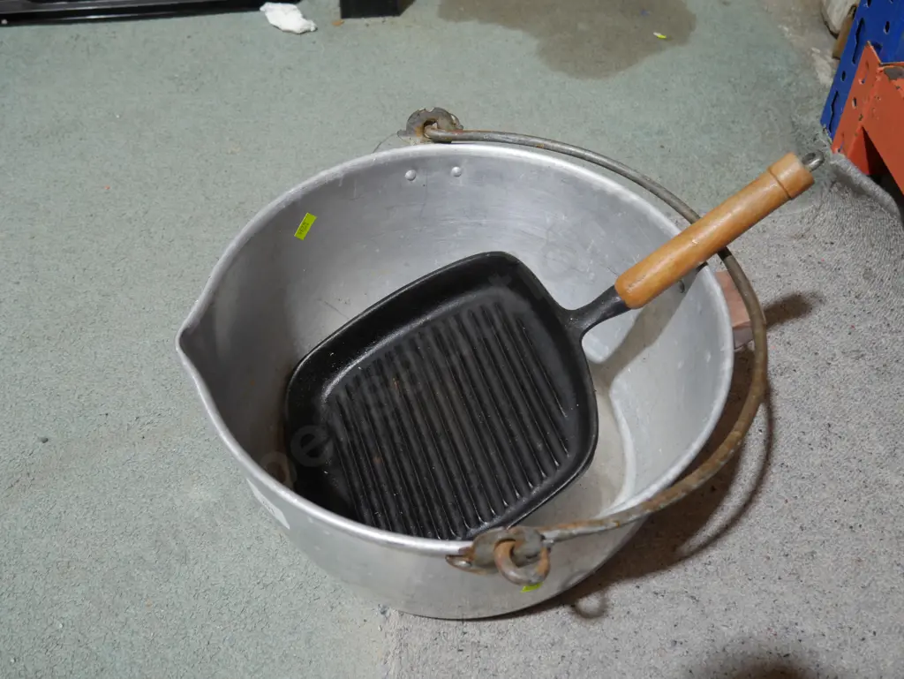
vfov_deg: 37.8
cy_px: 340
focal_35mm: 38
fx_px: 993
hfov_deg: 49.0
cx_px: 452
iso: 640
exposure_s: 1/60
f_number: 4.1
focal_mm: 19
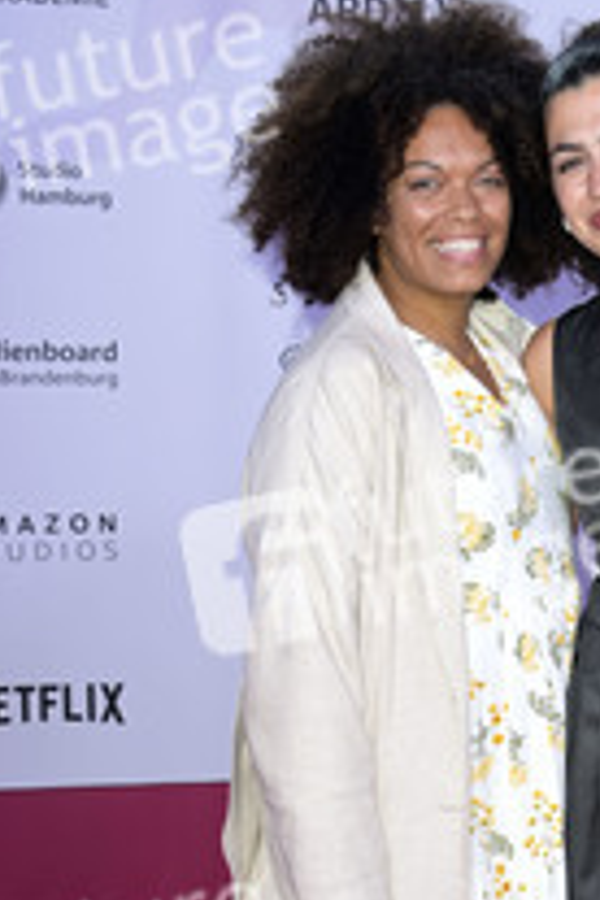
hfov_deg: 15.5
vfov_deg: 22.9
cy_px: 770
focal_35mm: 87
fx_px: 2175
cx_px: 530
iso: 640
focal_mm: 45
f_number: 5.6
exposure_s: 1/250
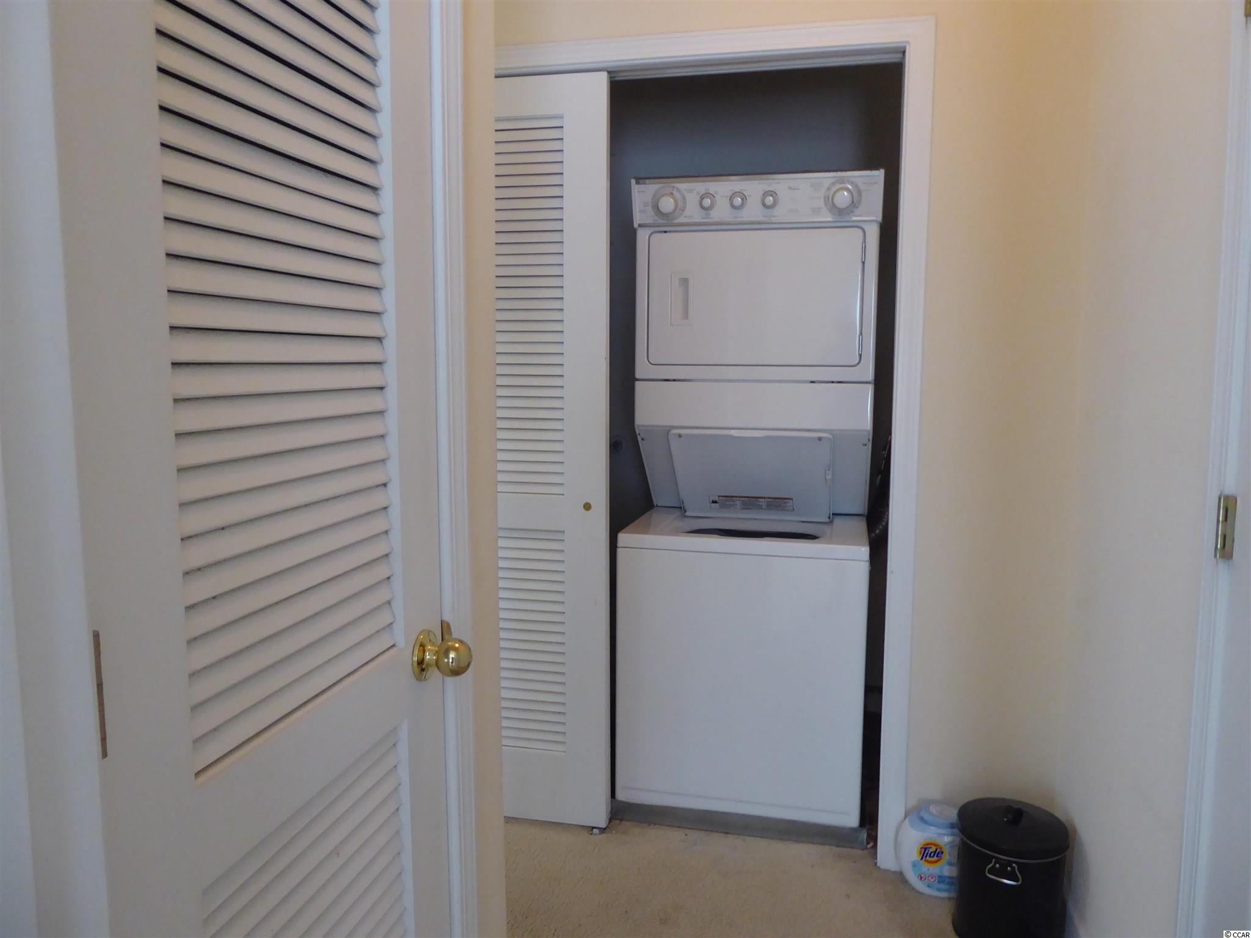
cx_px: 626
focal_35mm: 25
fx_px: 903
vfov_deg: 54.9
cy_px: 469
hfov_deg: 69.4
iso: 400
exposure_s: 1/20
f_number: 3.3
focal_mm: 4.3
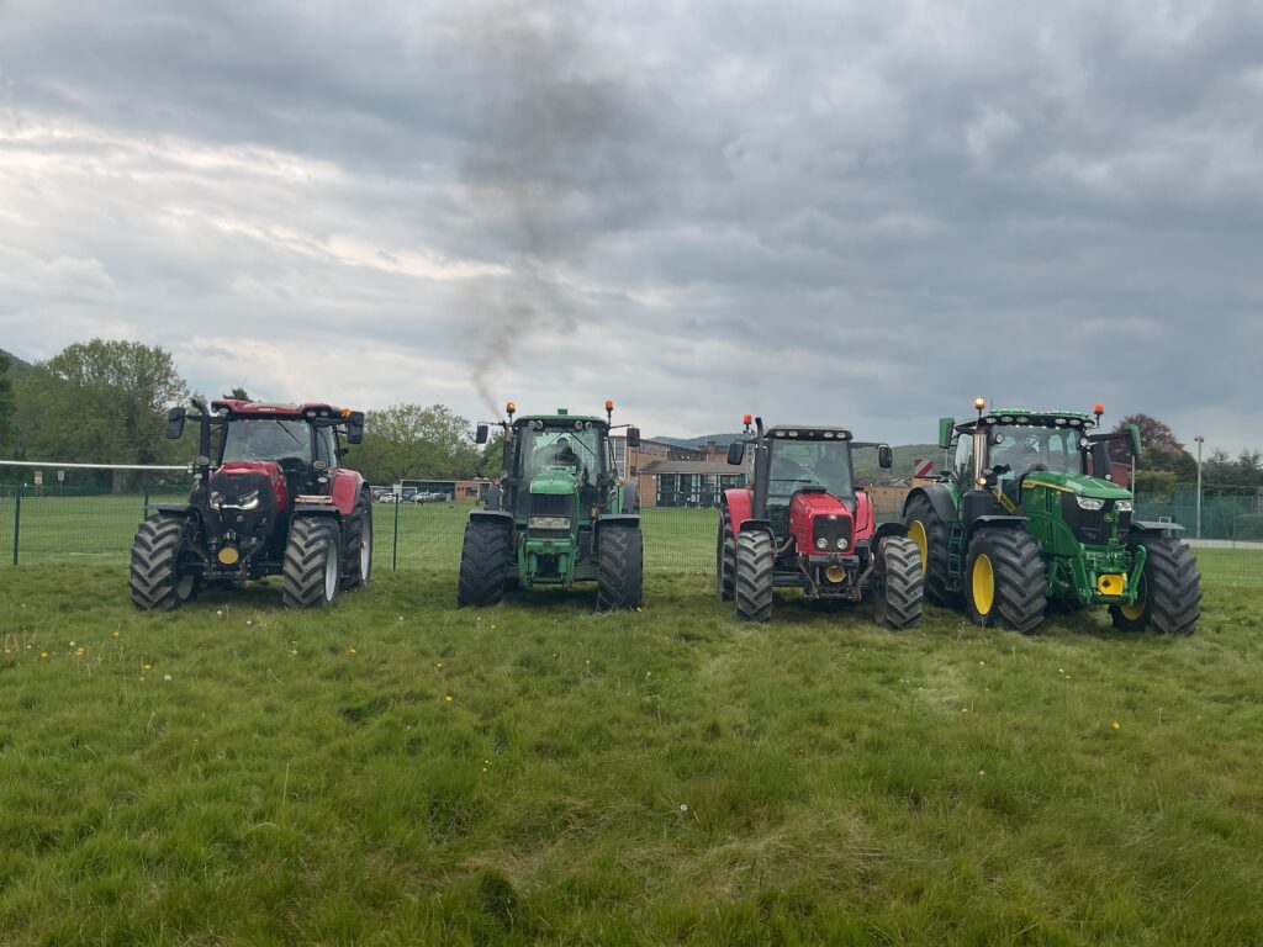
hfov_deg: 61.7
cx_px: 632
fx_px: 1058
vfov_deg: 48.2
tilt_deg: +2.3
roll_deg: -0.6
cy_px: 474
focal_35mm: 29
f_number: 1.8
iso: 16
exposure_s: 1/574
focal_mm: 3
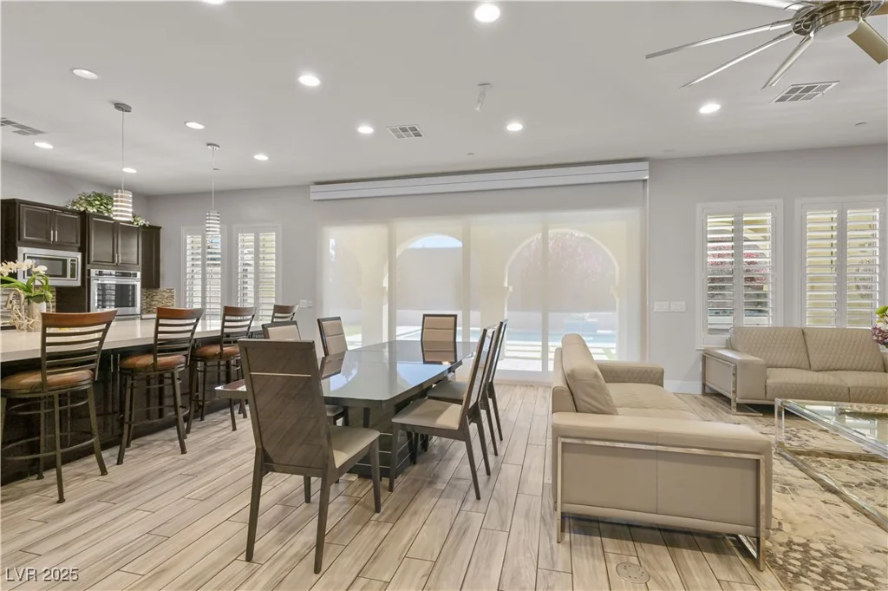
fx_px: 419
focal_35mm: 17
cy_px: 296
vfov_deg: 70.3
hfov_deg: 93.3
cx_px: 444
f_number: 8
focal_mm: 17
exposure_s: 1/10
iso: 500
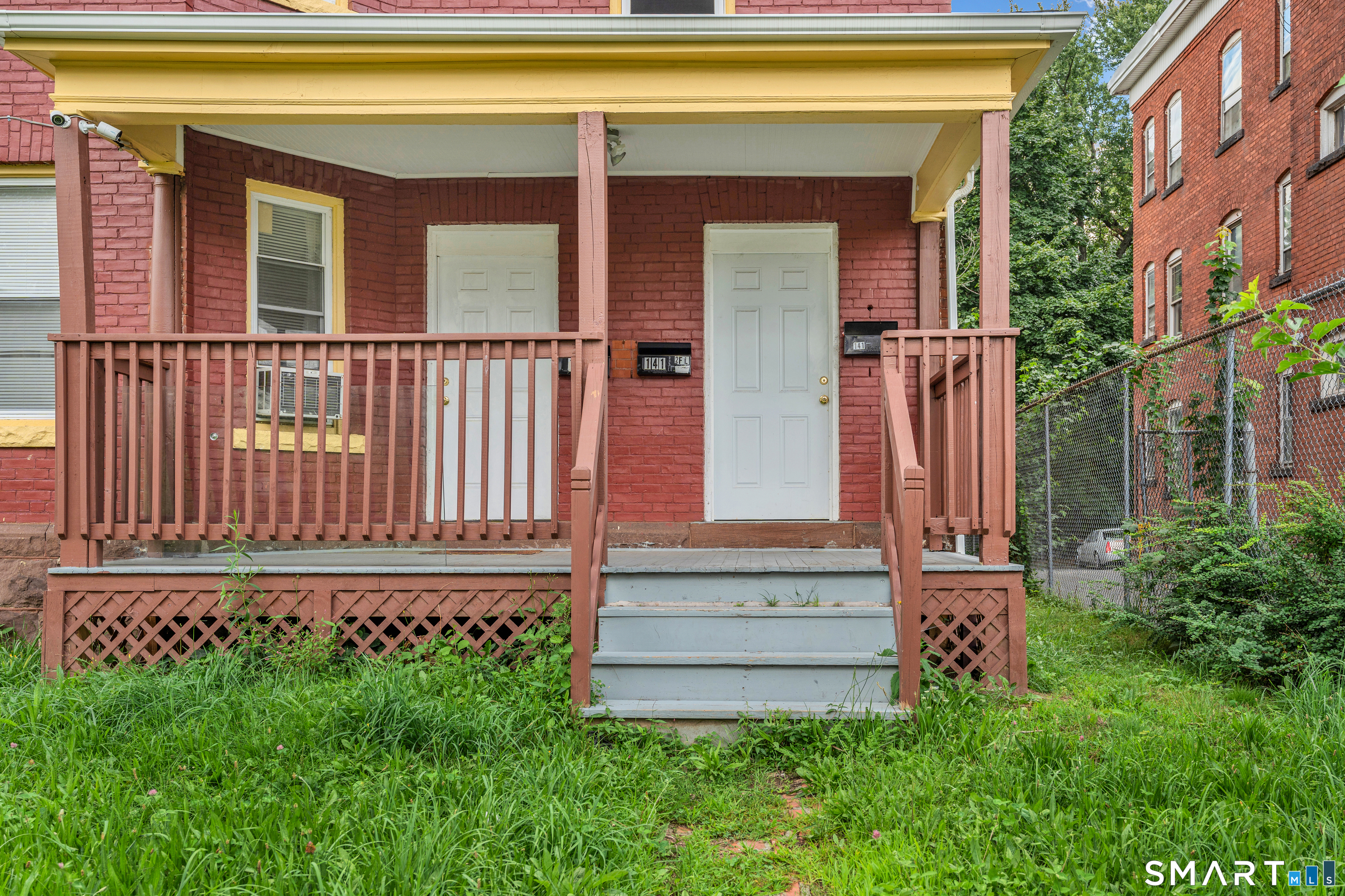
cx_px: 672
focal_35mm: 29
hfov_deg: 63.7
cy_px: 448
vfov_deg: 45.0
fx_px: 1083
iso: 100
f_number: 5.6
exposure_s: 1/125
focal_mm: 29
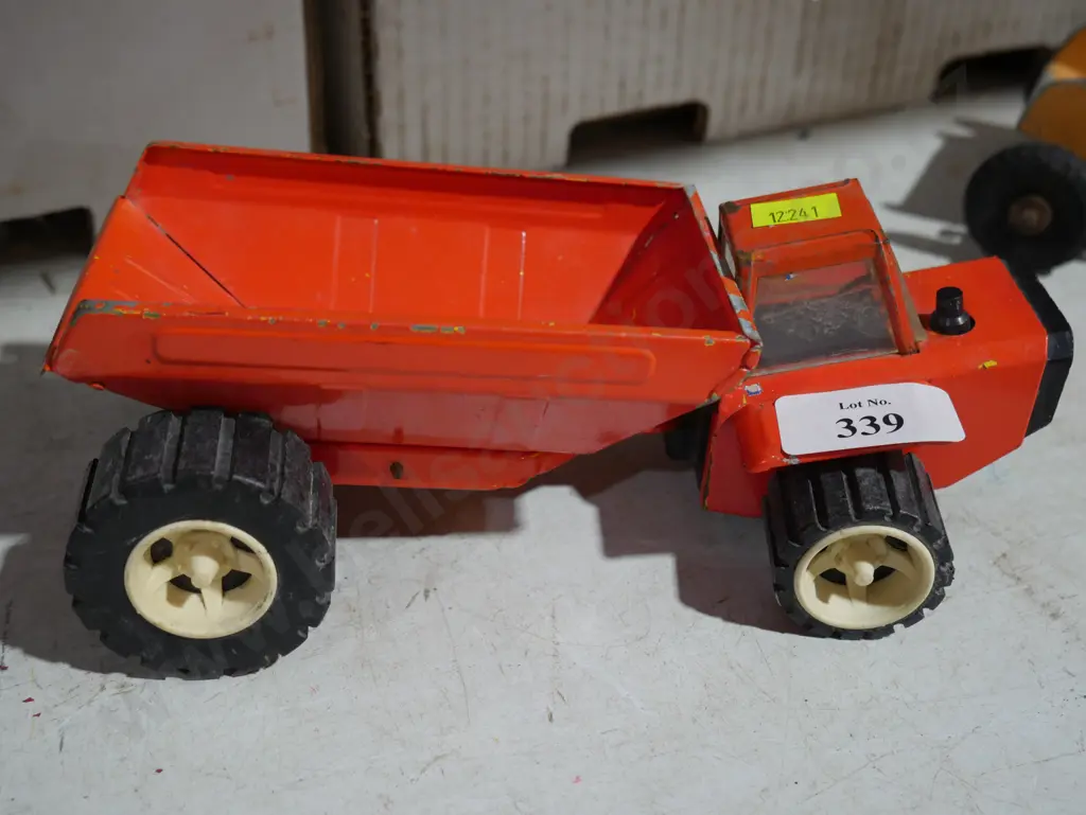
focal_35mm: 42
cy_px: 408
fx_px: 1318
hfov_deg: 44.8
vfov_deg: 34.4
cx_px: 543
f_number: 4.6
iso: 500
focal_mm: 21
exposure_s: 1/60
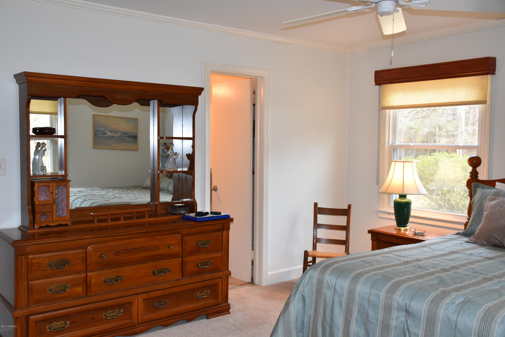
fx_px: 505
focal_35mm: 36
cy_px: 168
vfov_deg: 36.9
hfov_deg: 53.1
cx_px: 252
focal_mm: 24
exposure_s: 1/100
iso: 800
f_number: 5
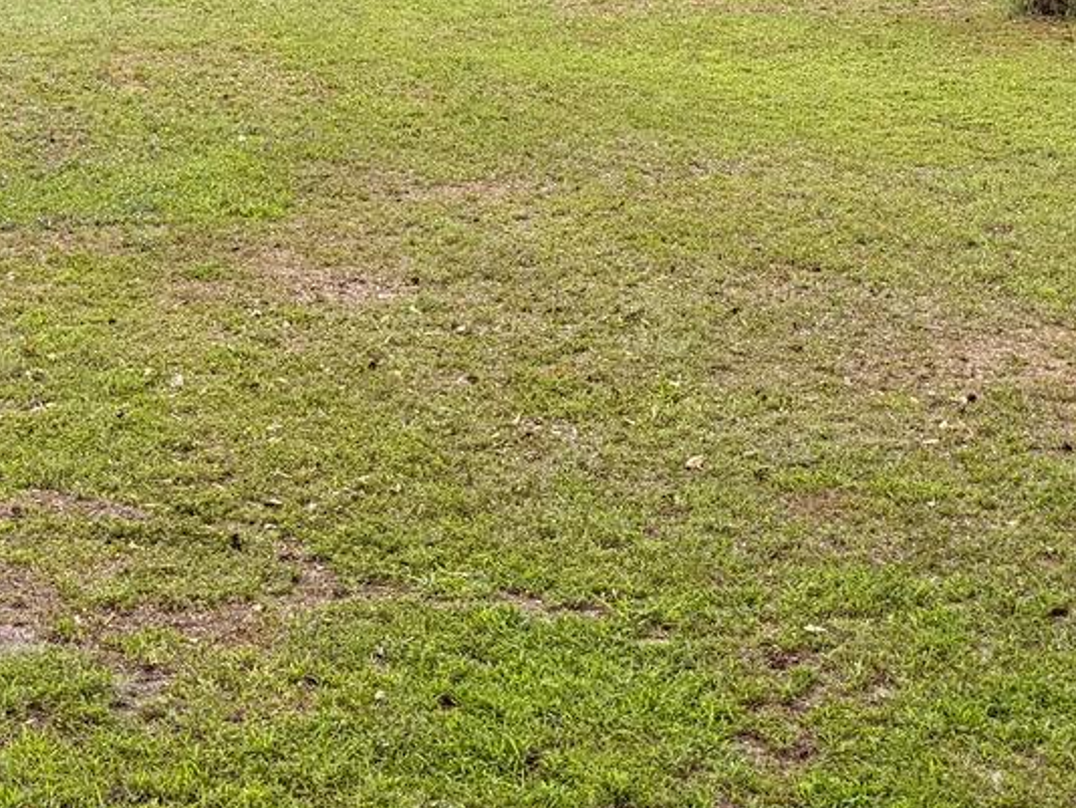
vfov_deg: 15.4
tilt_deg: -1.9
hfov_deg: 21.2
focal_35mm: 92
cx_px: 304
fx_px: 2861
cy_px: -195
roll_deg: -1.1
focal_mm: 6.76
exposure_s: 1/1106
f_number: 1.78
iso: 100
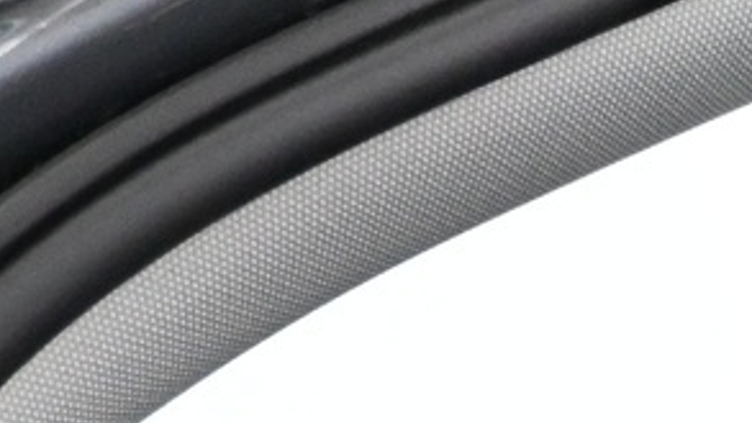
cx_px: 1602
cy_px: 1023
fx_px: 2772
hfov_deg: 13.0
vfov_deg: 8.1
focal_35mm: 139
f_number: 3.5
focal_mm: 16
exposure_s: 1/60
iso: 4000
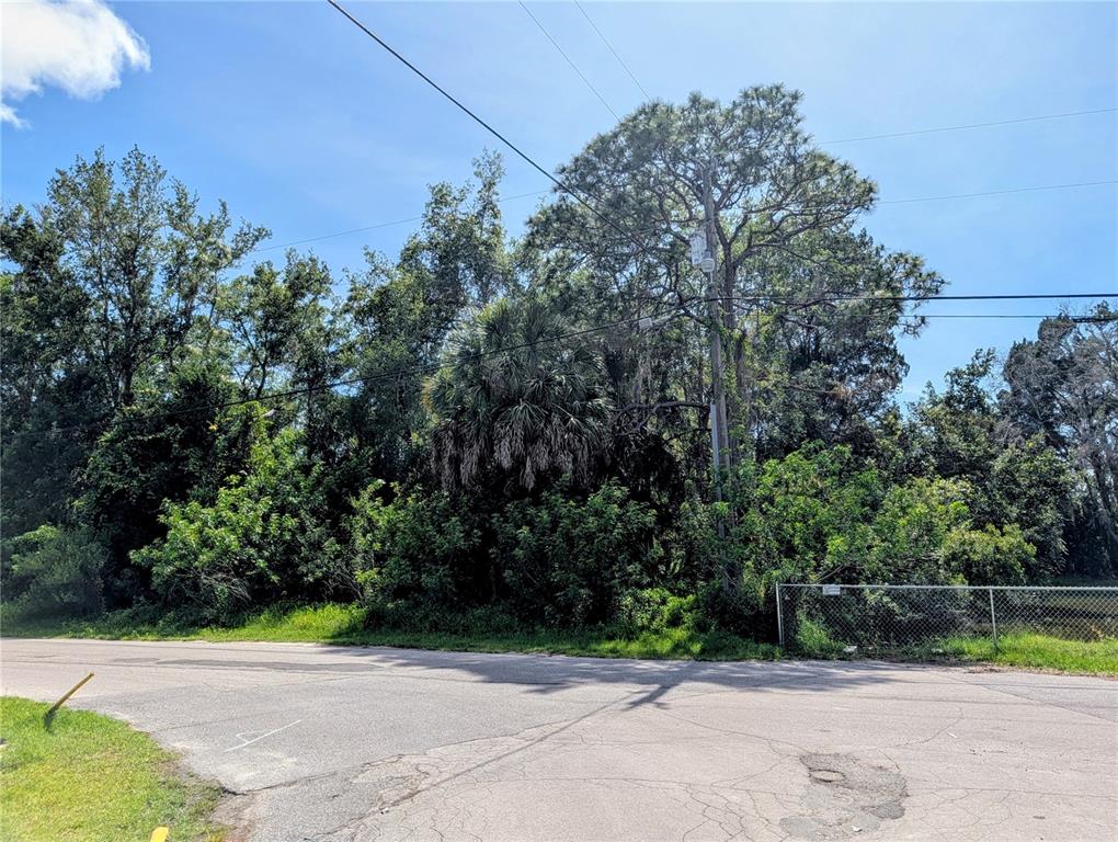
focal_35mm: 24
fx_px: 776
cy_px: 421
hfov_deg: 71.5
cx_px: 559
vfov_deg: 56.9
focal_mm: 6.9
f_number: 1.68
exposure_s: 1/1143
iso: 19
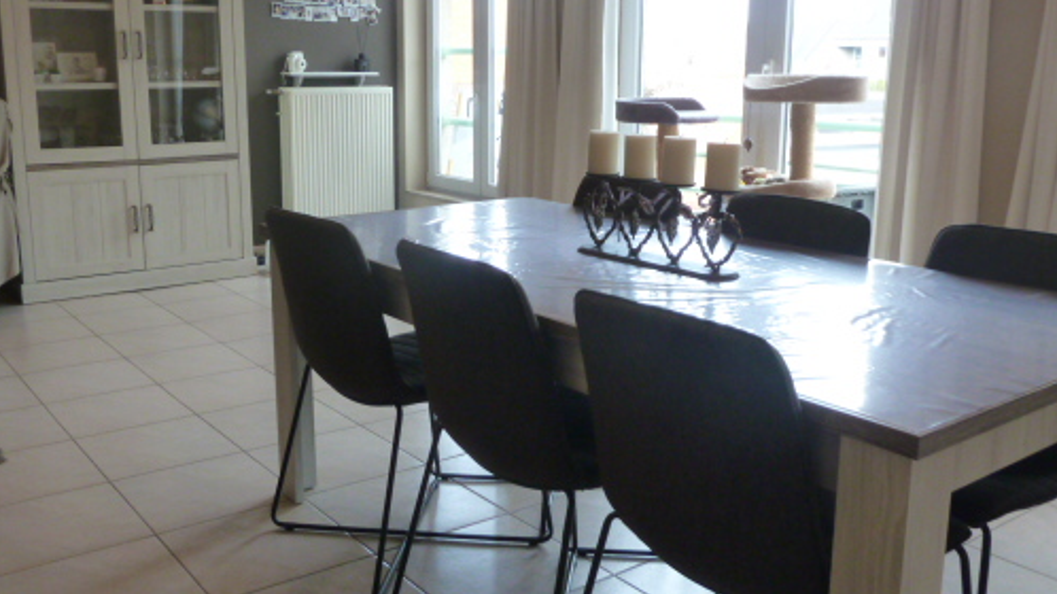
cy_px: 272
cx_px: 480
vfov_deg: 33.7
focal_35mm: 35
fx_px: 981
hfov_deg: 56.5
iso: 250
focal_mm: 4.1
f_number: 3.3
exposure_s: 1/30
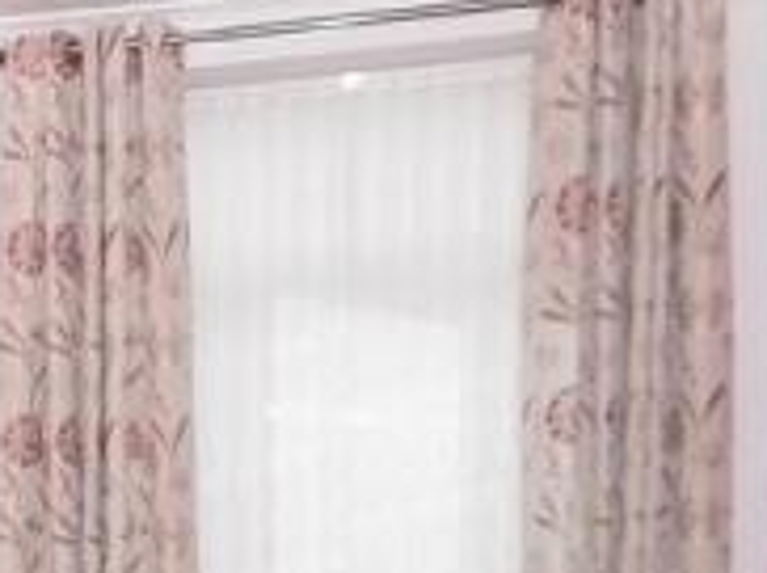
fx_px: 1704
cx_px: -166
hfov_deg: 23.1
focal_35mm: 77
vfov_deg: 18.0
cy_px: 714
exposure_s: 1/60
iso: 500
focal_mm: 4.3
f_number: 3.1
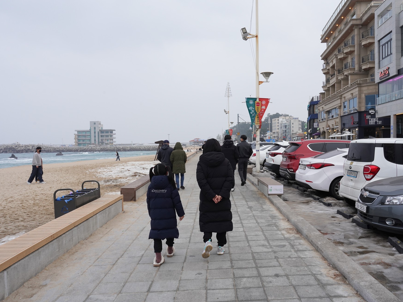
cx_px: 223
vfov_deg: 45.4
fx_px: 361
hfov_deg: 58.2
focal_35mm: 31
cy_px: 149
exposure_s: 1/100
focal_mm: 28
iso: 800
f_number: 13
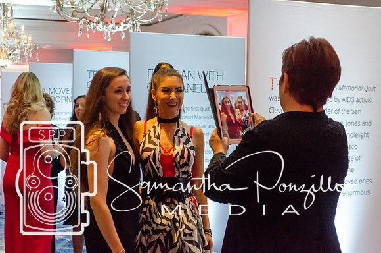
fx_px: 792
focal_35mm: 75
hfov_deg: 27.0
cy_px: 126
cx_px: 190
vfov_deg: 18.1
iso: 3200
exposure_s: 1/30
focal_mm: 50
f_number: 5.6
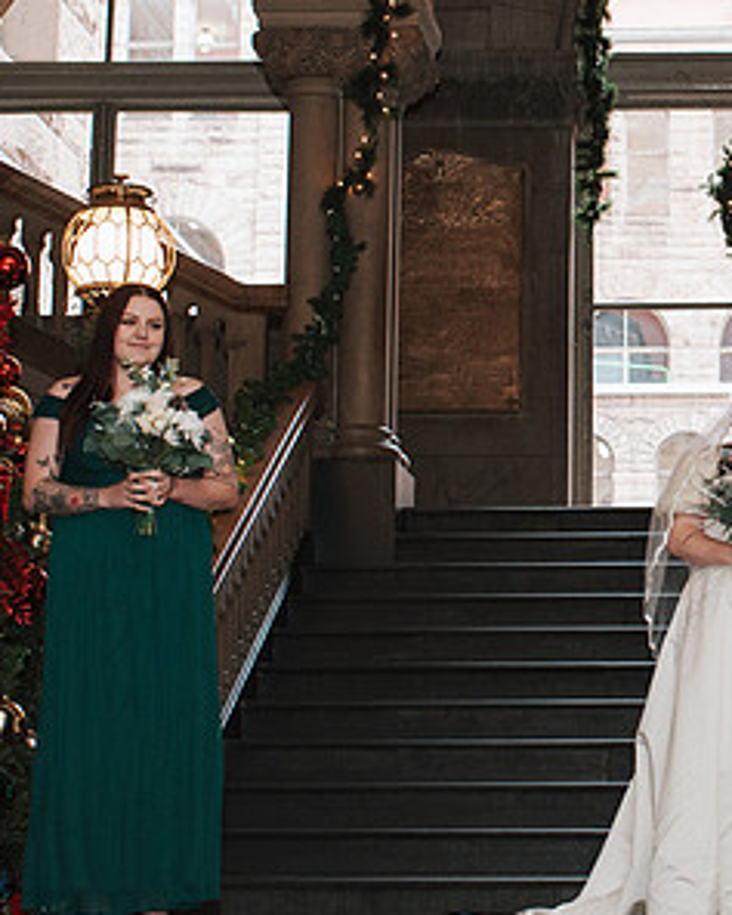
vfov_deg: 18.8
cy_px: 389
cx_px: 824
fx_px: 2761
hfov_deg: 14.7
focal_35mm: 102
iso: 1000
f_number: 3.5
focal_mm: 35
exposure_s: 1/200
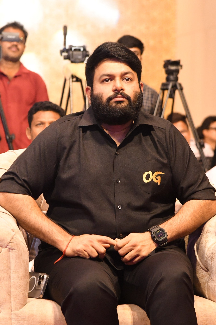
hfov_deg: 8.7
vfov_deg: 13.1
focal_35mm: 157
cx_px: 108
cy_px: 162
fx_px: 1415
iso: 6400
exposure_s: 1/125
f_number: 5.6
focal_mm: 105
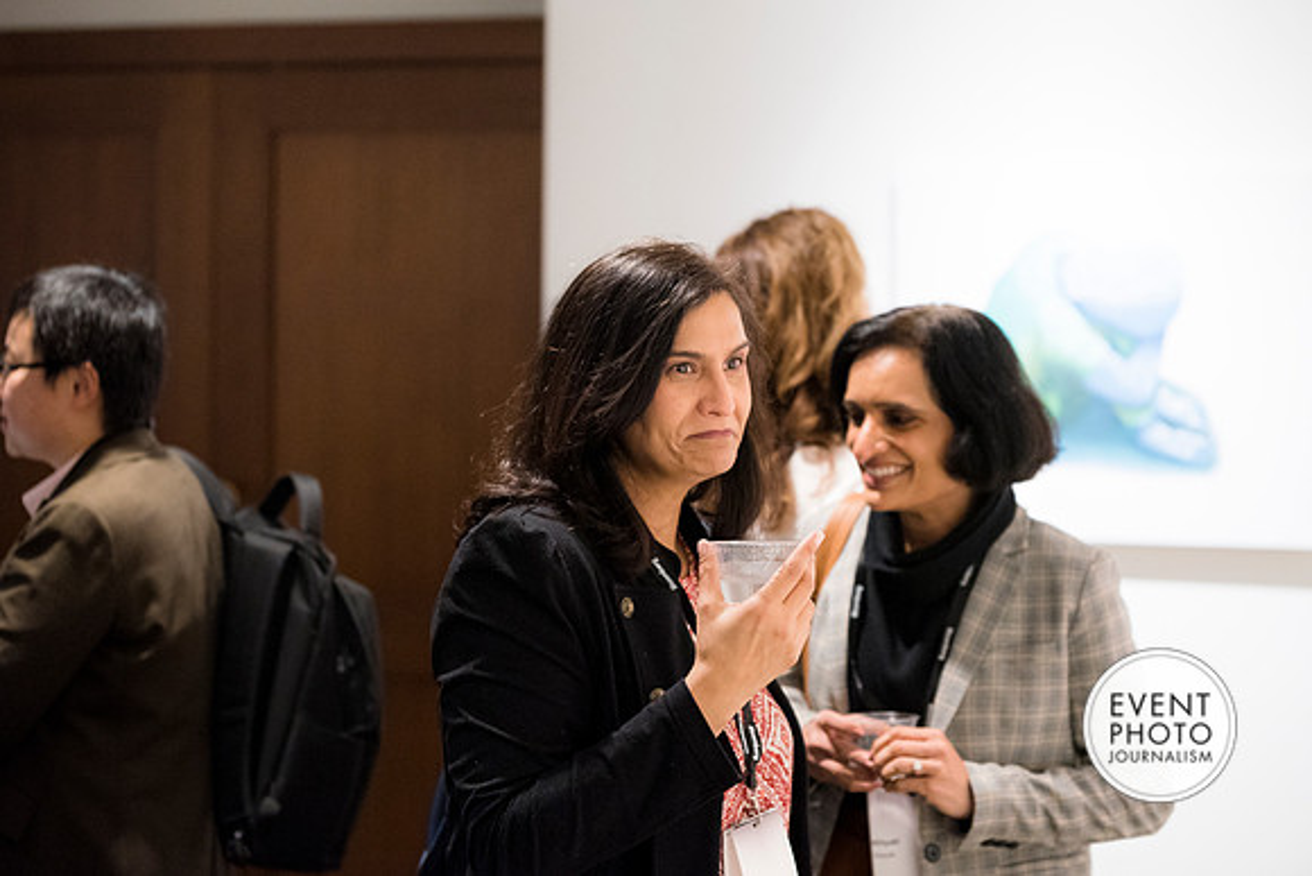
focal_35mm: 76
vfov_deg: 18.0
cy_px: 415
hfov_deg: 26.7
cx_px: 690
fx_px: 2760
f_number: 2.8
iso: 1600
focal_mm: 70
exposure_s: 1/125
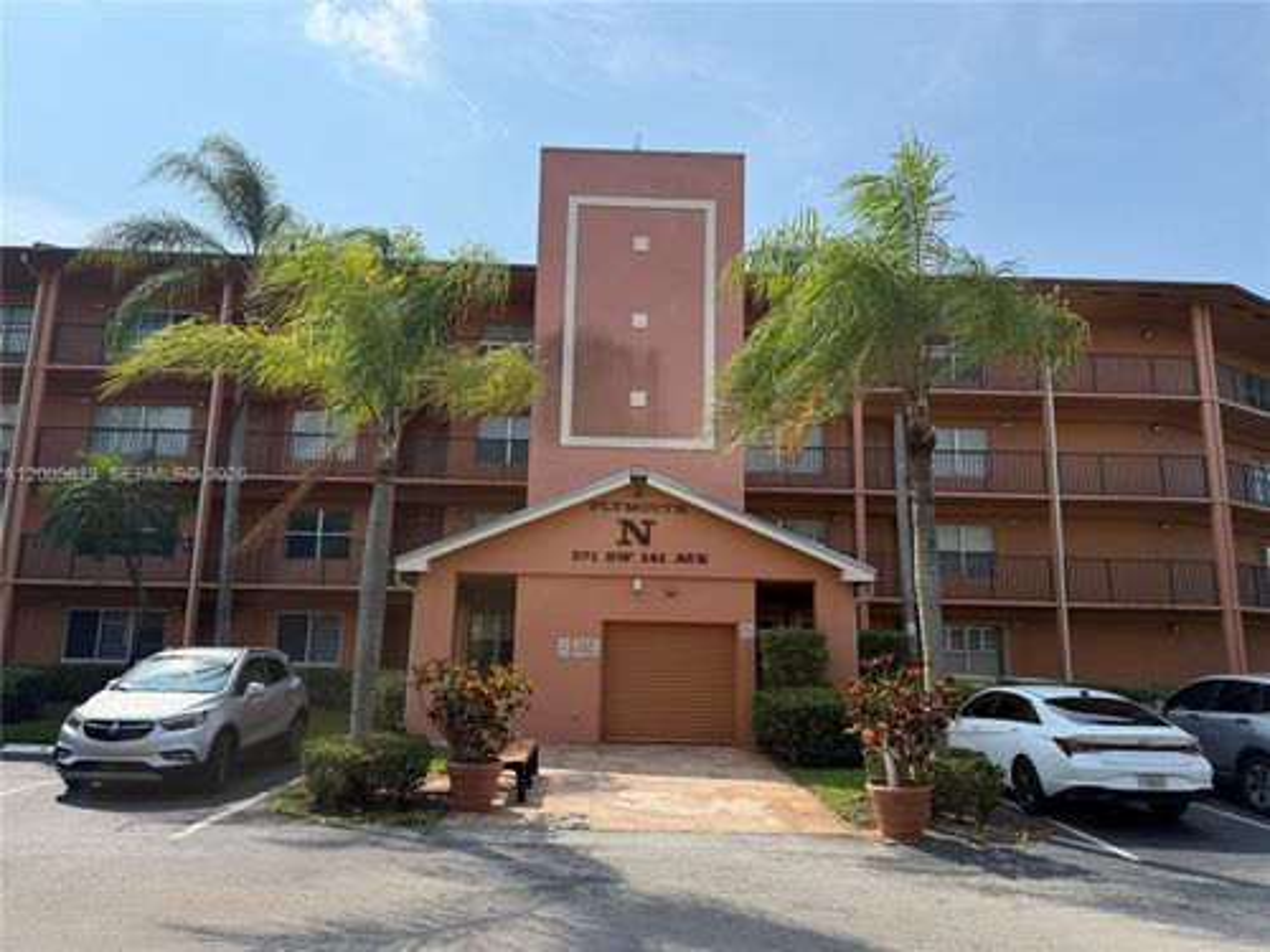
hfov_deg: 71.6
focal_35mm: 24
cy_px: 476
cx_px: 635
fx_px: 881
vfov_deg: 56.8
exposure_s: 1/5319
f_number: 1.78
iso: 100
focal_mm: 6.76
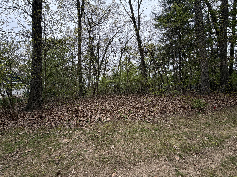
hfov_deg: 102.1
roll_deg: -0.3
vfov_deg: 85.7
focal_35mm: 14
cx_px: 118
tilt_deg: +0.0
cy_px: 88
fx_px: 96
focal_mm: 2.22
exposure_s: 1/282
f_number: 2.2
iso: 50
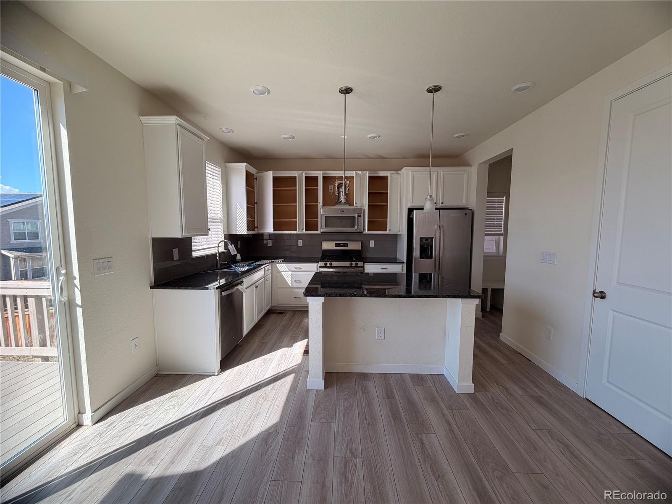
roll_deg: +0.8
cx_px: 336
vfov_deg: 85.7
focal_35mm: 14
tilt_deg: -6.0
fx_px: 272
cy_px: 252
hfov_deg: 102.1
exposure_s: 1/120
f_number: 2.2
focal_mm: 2.22
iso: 32
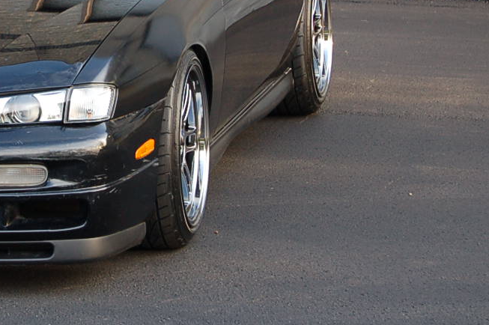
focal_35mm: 190
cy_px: 16
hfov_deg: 10.7
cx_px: 25
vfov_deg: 7.2
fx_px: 2580
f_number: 5.6
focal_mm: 55
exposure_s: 1/80
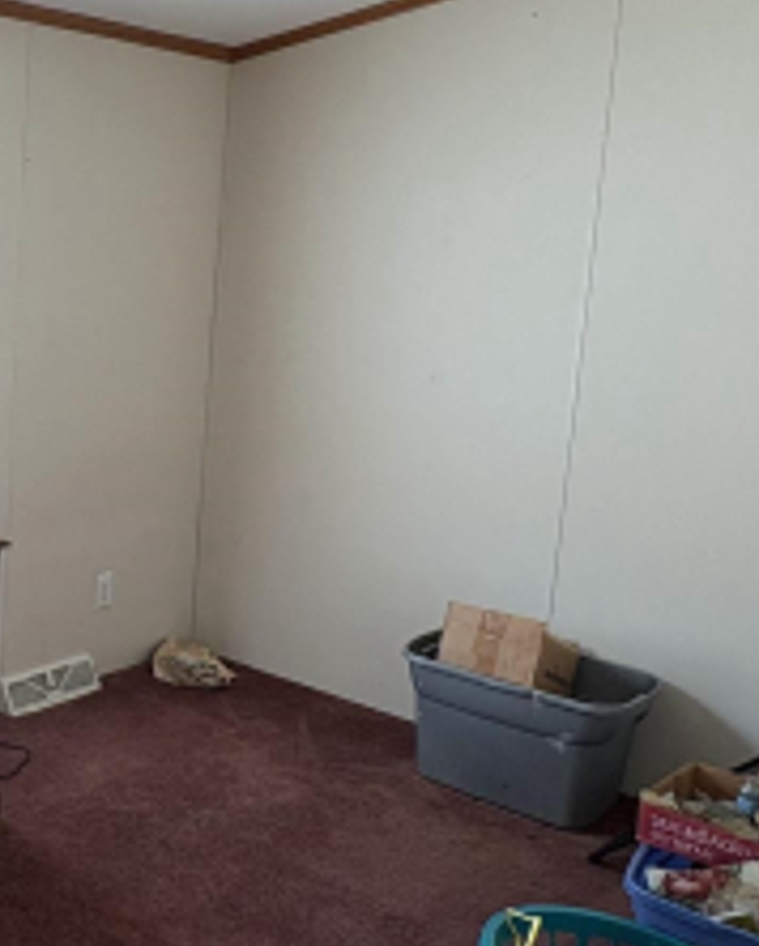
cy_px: 405
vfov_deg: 44.6
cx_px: -181
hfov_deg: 30.3
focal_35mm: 41
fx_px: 1150
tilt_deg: -8.0
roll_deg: -1.1
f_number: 2.2
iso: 64
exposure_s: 1/99
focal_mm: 2.22
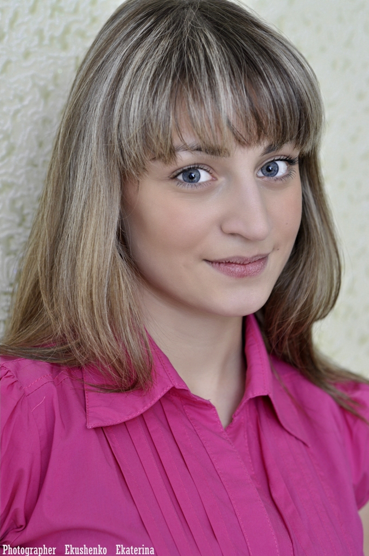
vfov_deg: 27.0
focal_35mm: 75
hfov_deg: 18.1
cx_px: 184
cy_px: 278
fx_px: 1156
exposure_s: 1/200
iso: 200
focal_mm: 50
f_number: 2.8
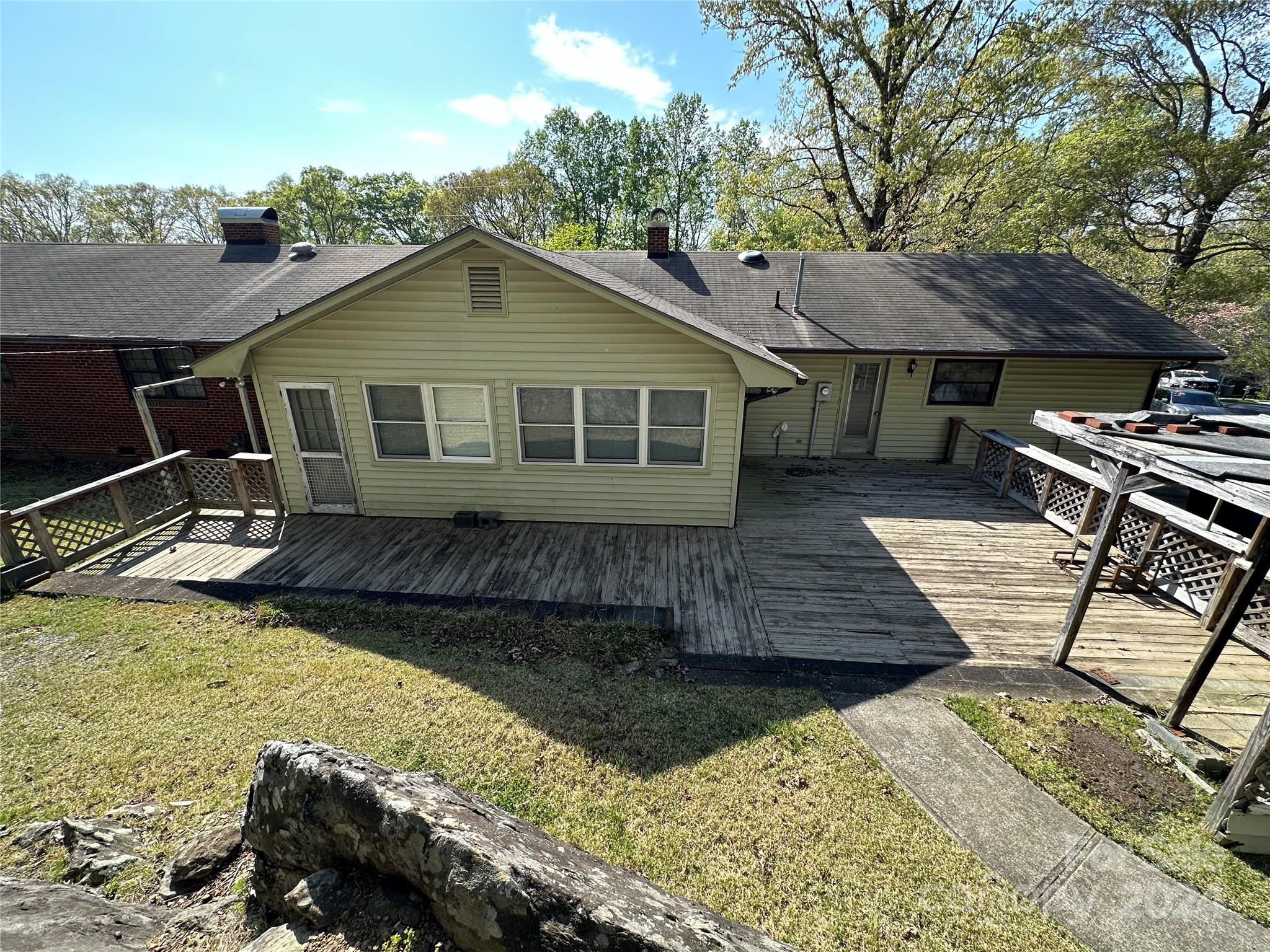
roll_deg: -0.1
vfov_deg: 85.7
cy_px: 476
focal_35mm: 14
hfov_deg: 102.1
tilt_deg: -20.6
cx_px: 635
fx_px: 514
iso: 40
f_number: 2.2
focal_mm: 2.22
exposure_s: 1/399
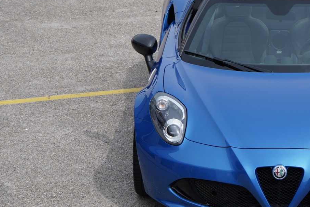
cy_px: 116
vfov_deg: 9.3
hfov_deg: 13.7
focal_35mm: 148
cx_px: 282
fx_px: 1274
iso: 100
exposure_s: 1/320
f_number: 8
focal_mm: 70
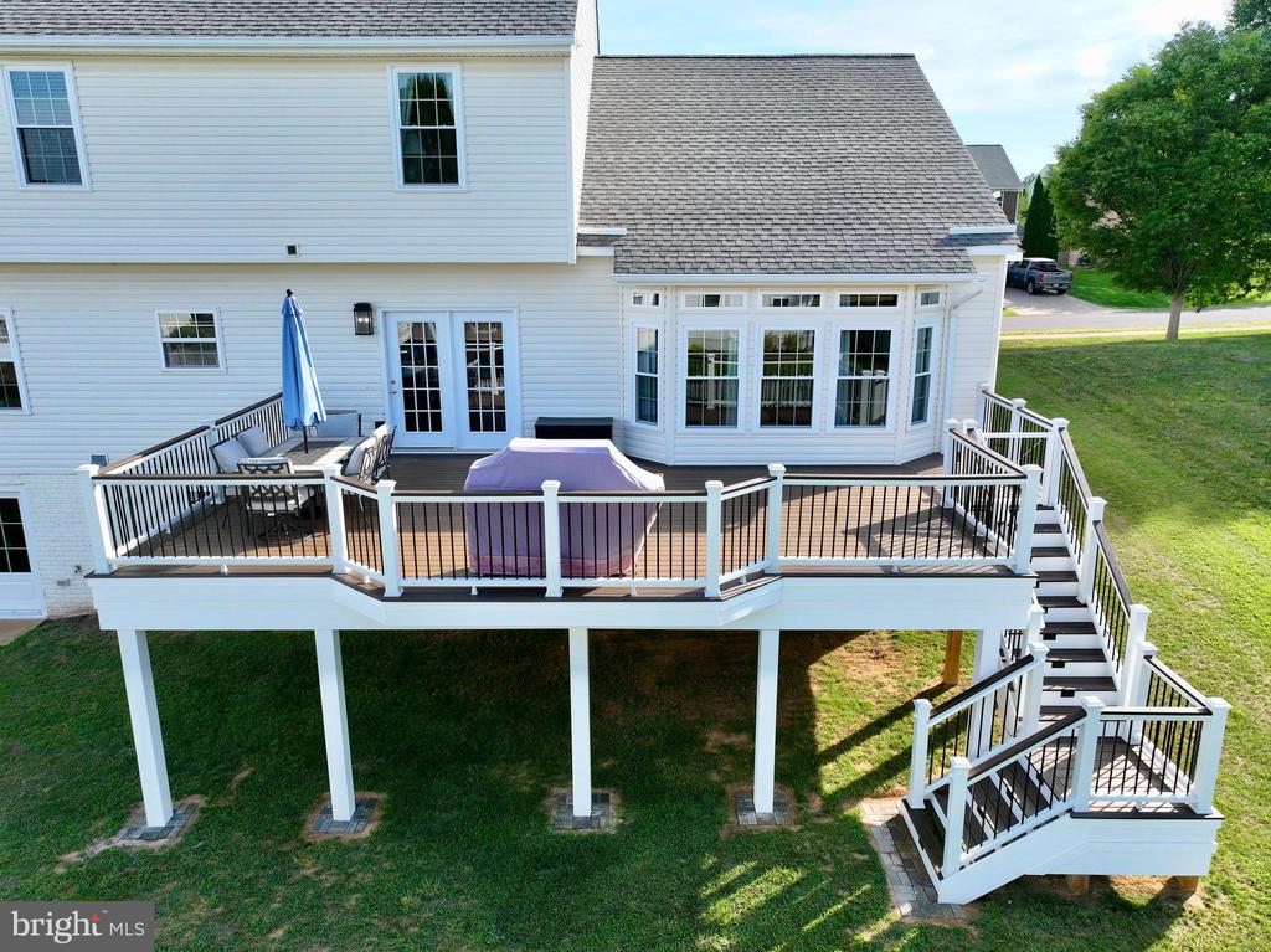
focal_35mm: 24
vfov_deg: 56.8
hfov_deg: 71.6
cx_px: 636
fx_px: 881
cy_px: 476
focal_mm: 12.29
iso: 410
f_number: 2.8
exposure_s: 1/2000
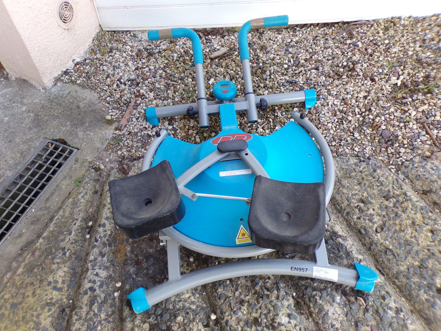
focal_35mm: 24
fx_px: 306
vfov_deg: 56.8
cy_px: 166
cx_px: 220
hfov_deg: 71.6
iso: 80
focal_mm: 4.3
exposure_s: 1/70
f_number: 4.3
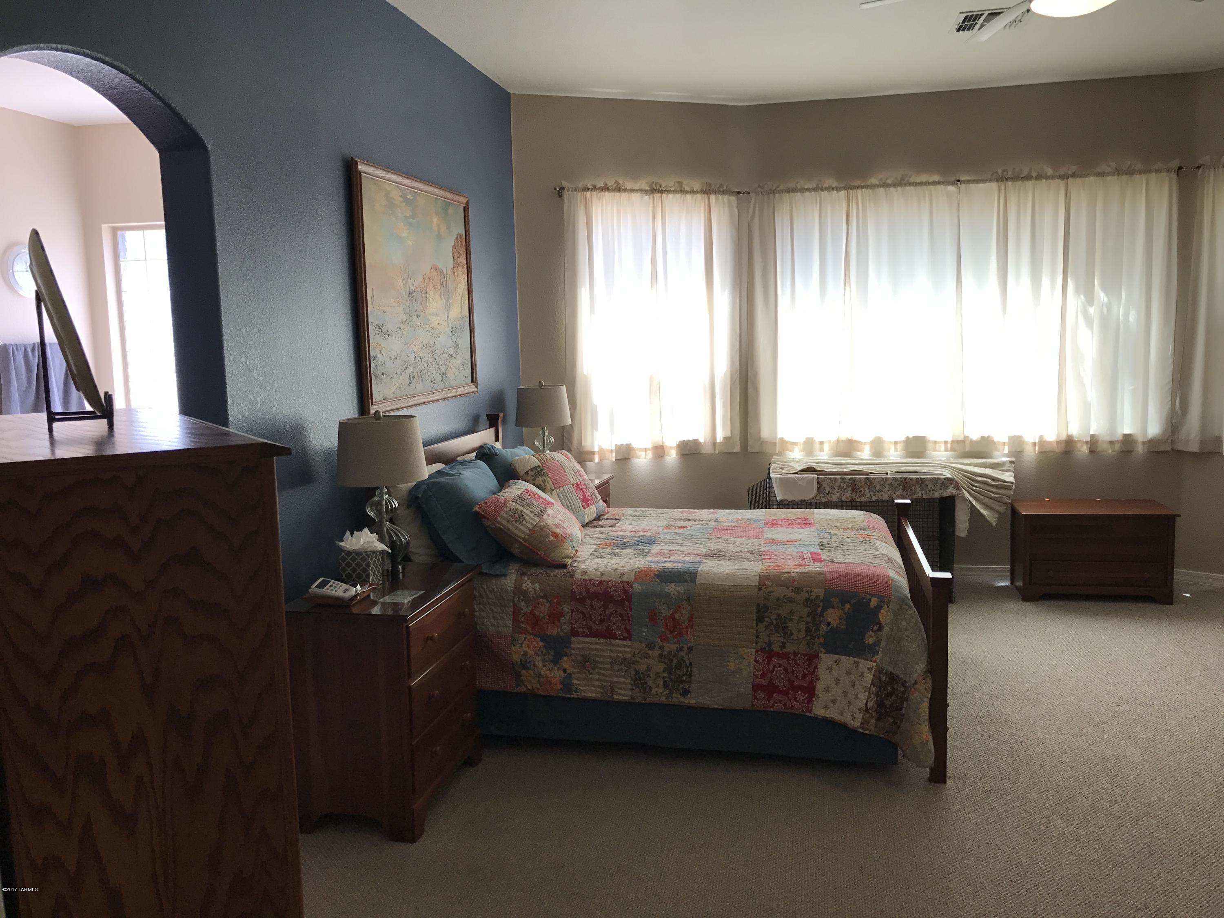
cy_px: 459
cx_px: 612
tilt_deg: -7.2
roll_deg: +0.8
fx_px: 990
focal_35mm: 28
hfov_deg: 63.4
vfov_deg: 49.7
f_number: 1.8
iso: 32
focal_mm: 3.99
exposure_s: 1/120
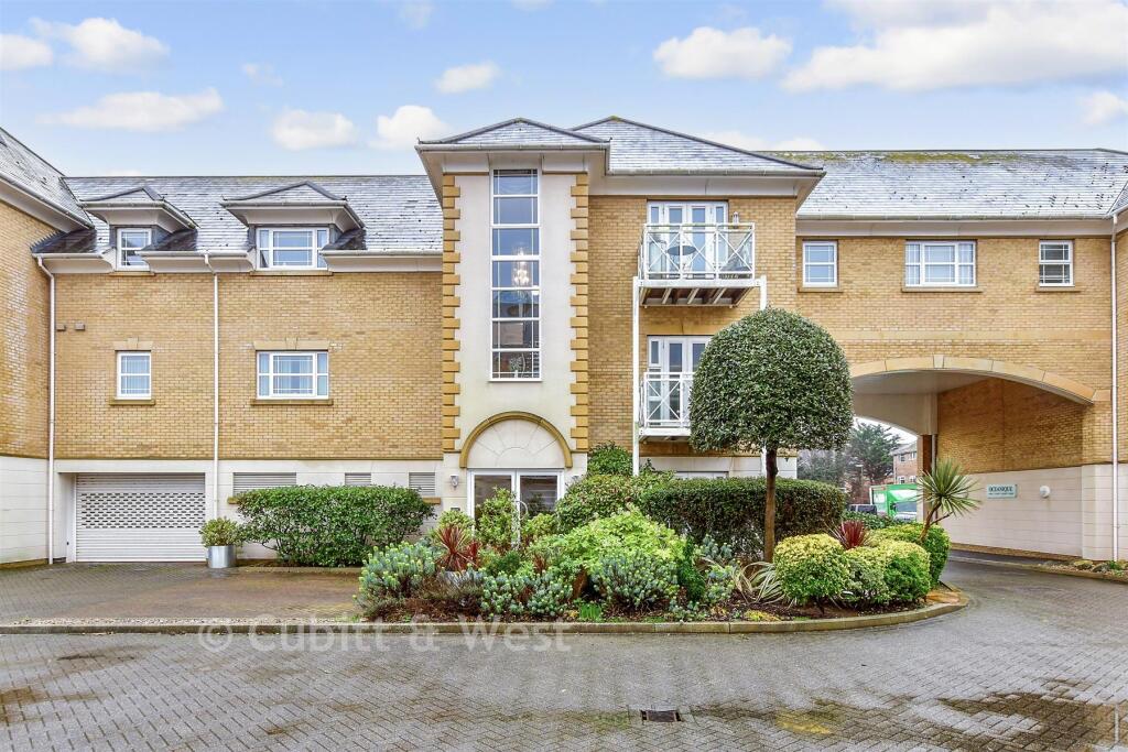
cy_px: 376
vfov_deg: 59.5
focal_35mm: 21
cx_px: 564
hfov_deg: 81.2
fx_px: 658
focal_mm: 14
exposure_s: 1/100
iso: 400
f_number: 8
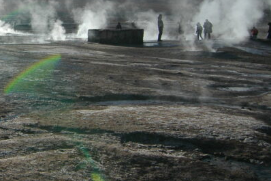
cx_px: -4
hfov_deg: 33.5
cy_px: 39
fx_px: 406
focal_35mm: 54
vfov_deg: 24.7
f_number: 11
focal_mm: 14
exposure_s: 1/400
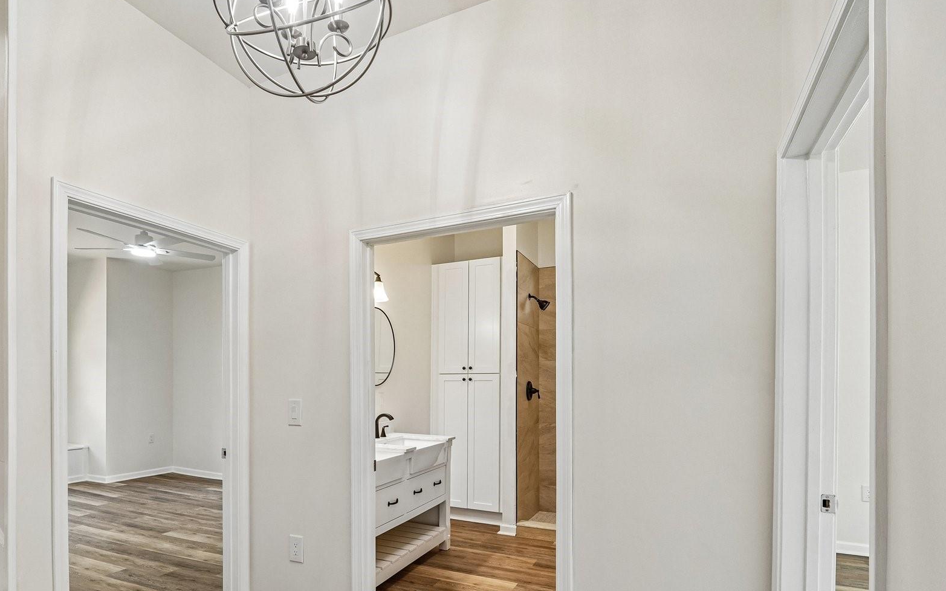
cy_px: 395
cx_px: 390
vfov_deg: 58.3
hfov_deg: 84.3
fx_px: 516
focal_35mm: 20
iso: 400
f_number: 8
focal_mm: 10
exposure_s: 1/10
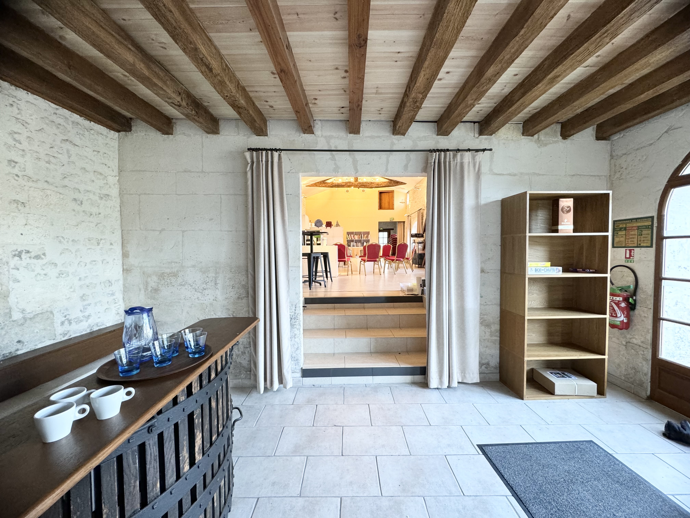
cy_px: 259
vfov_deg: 85.7
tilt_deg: -1.8
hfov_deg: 102.1
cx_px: 345
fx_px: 279
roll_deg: +0.6
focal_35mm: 14
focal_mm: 2.22
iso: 250
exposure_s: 1/50
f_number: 2.2
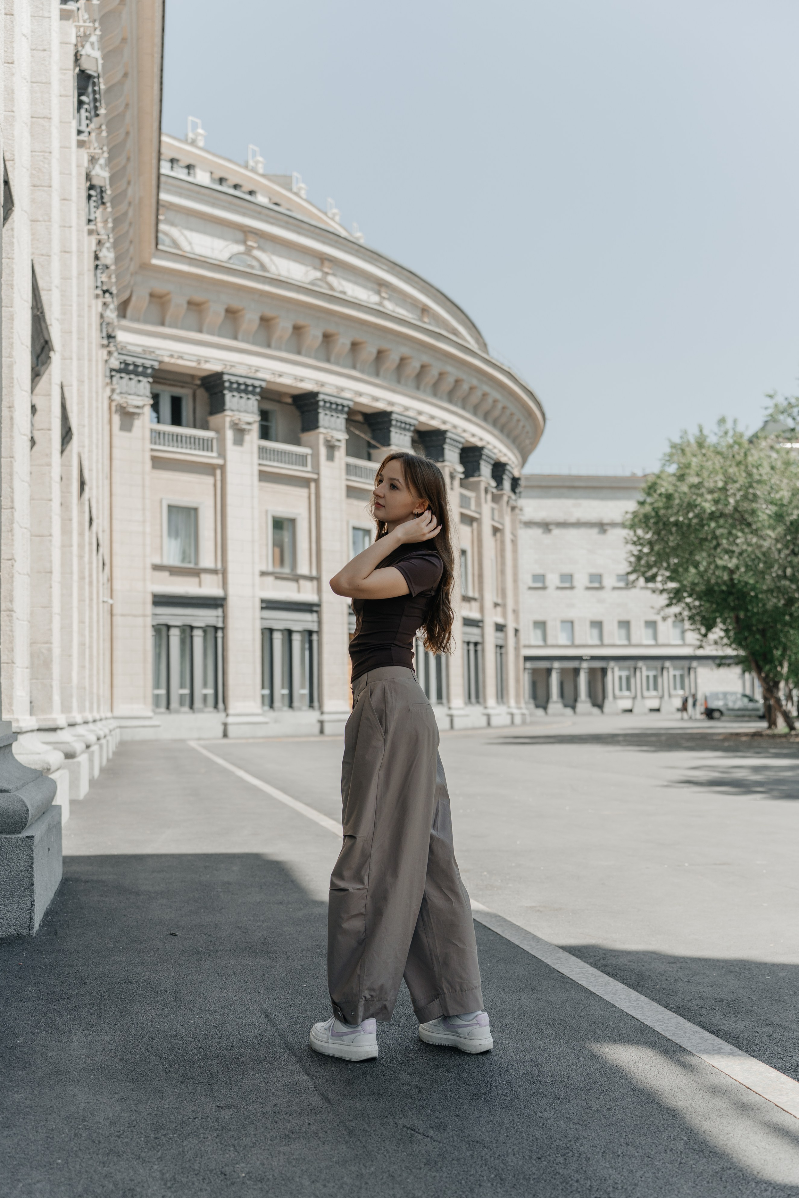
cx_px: 401
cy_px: 610
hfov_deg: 35.1
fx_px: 1265
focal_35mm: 38
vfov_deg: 50.7
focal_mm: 37
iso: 125
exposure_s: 1/800
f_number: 2.8
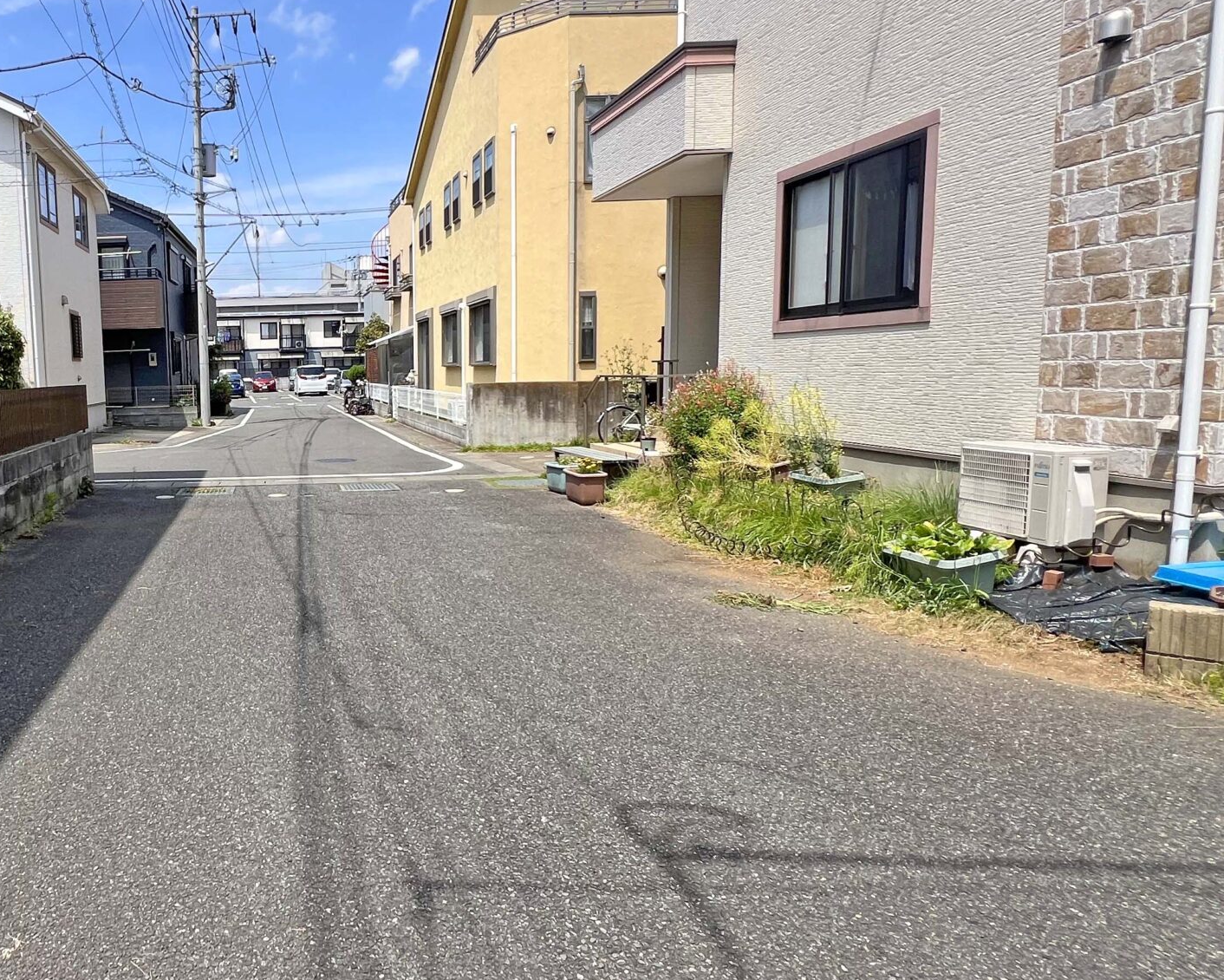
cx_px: 281
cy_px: 464
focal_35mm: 23
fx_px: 833
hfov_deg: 67.2
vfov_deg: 60.9
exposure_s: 1/1033
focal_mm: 1.57
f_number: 1.8
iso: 32
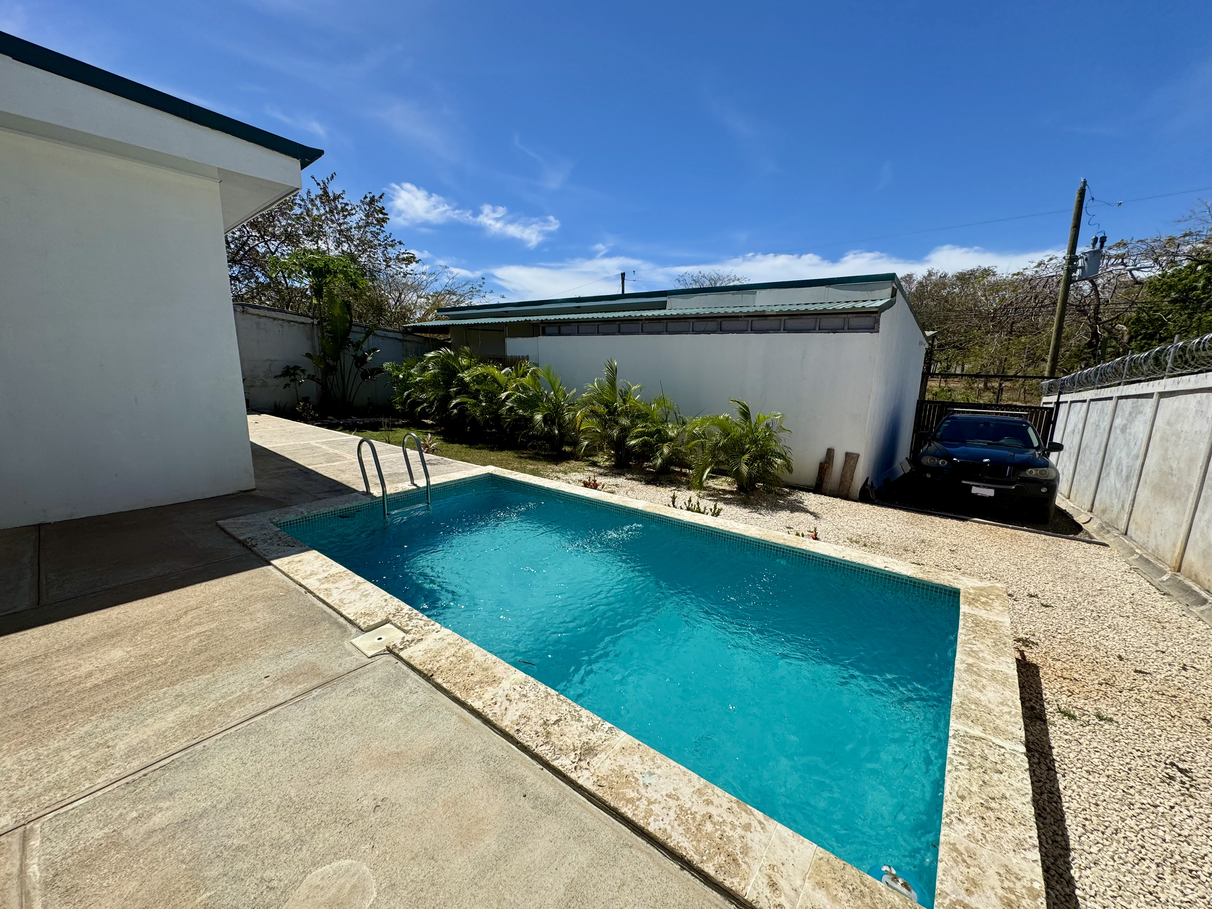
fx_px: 490
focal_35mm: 14
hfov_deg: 102.1
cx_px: 606
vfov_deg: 85.7
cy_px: 454
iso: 50
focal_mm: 2.2
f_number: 2.2
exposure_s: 1/2985
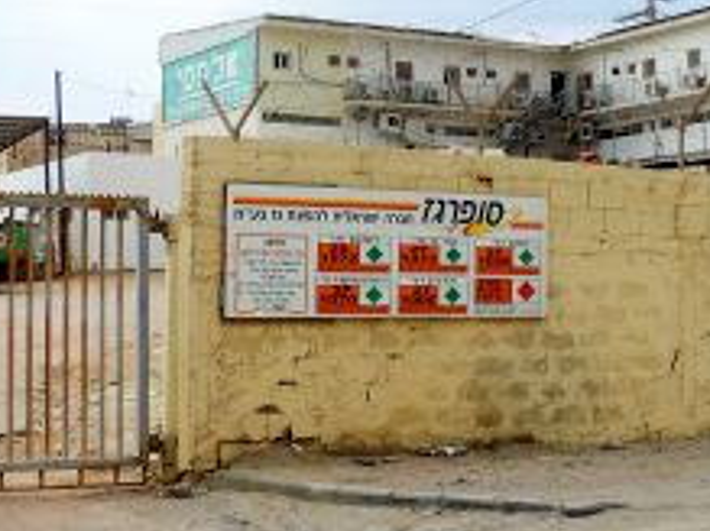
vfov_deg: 17.3
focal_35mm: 85
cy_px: 270
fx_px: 1742
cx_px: 339
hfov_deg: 23.0
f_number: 3.3
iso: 80
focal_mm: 7.1
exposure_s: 1/500
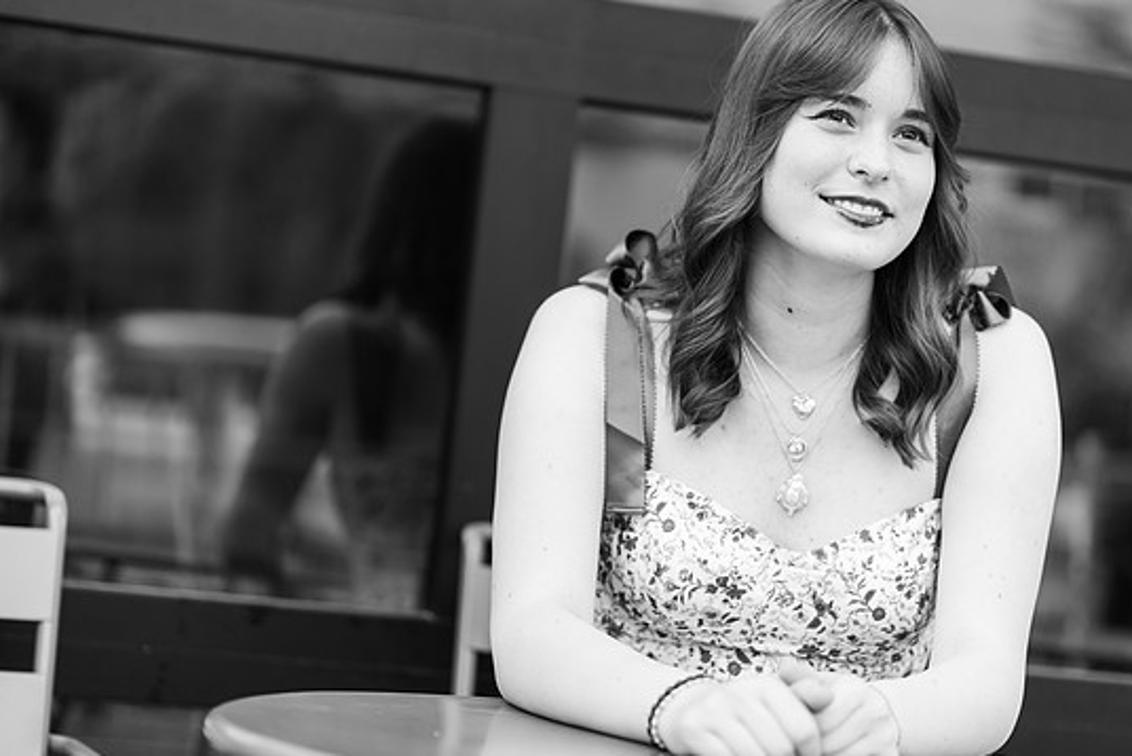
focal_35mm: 92
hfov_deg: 22.1
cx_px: 610
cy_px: 354
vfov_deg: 14.9
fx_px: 2894
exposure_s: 1/500
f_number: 1.8
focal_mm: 85
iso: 250
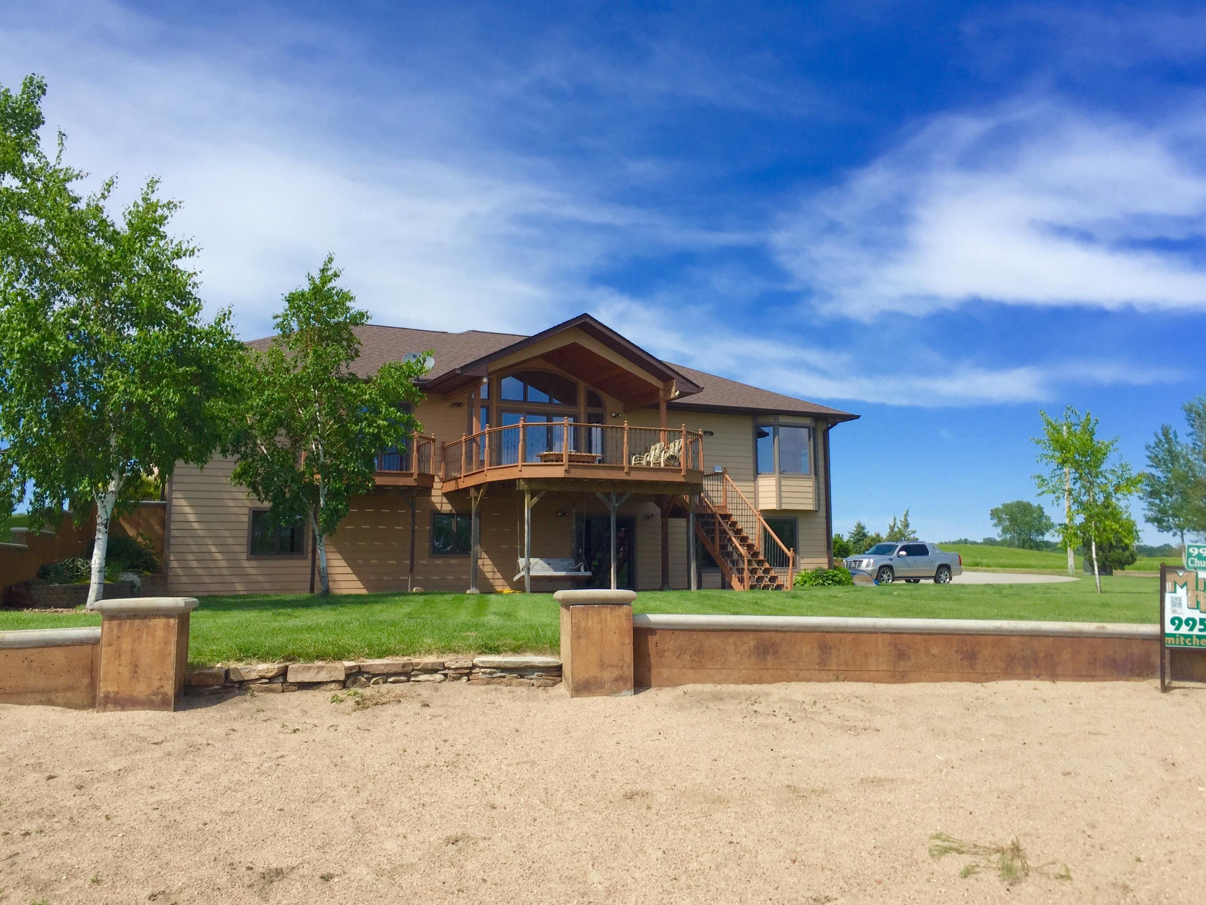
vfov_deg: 46.8
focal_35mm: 30
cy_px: 449
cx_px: 618
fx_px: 1045
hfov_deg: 60.0
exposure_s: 1/2198
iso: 32
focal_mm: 4.15
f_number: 2.2
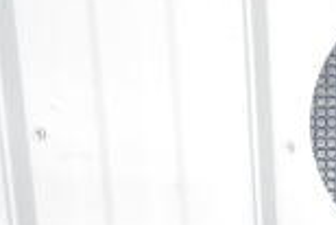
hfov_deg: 16.3
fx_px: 1000
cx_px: 593
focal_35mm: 107
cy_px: 174
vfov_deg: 12.8
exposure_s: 1/40
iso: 1600
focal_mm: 18
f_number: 3.5
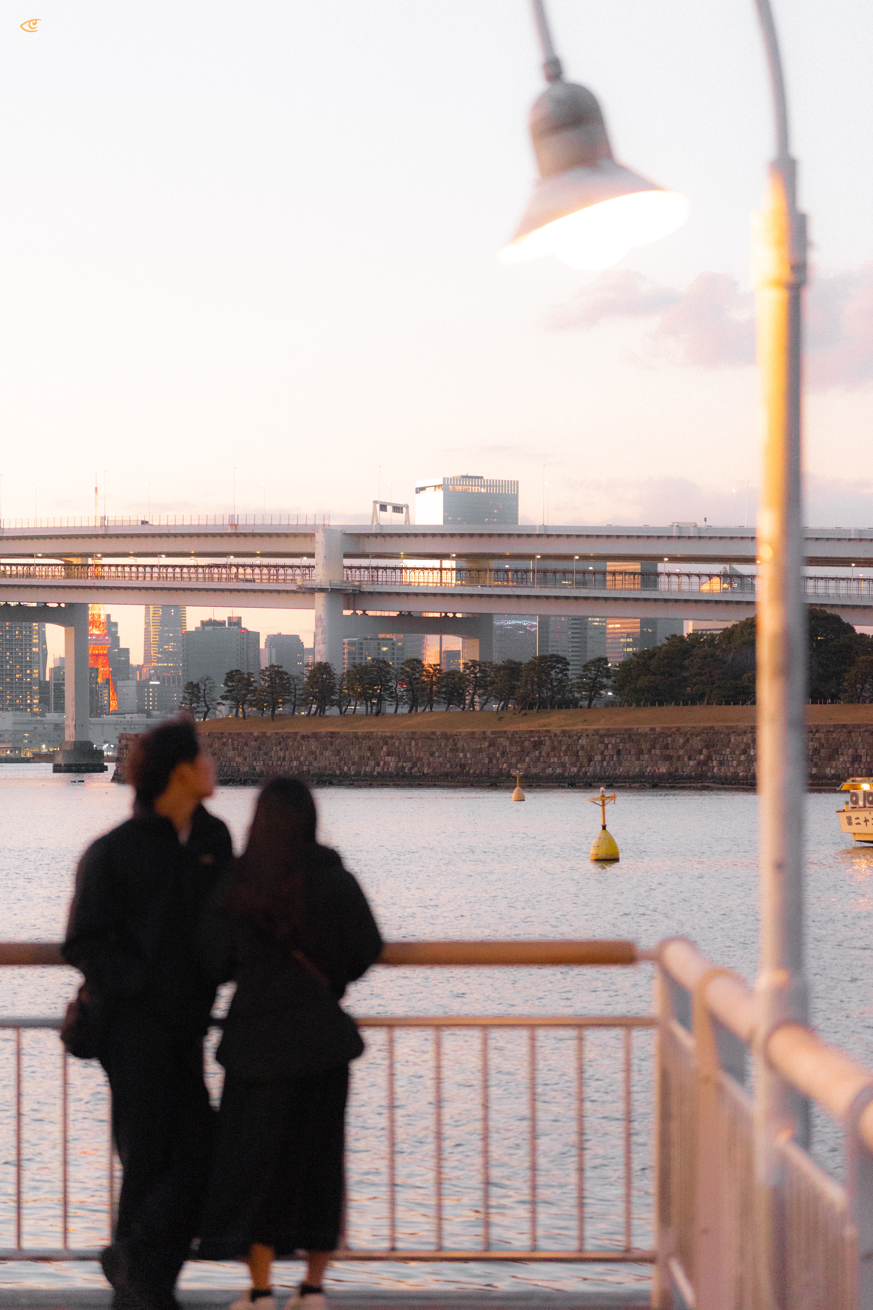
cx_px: 436
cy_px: 655
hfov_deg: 15.2
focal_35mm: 90
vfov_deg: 22.6
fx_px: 3273
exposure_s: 1/100
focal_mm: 90
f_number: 2.8
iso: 4000
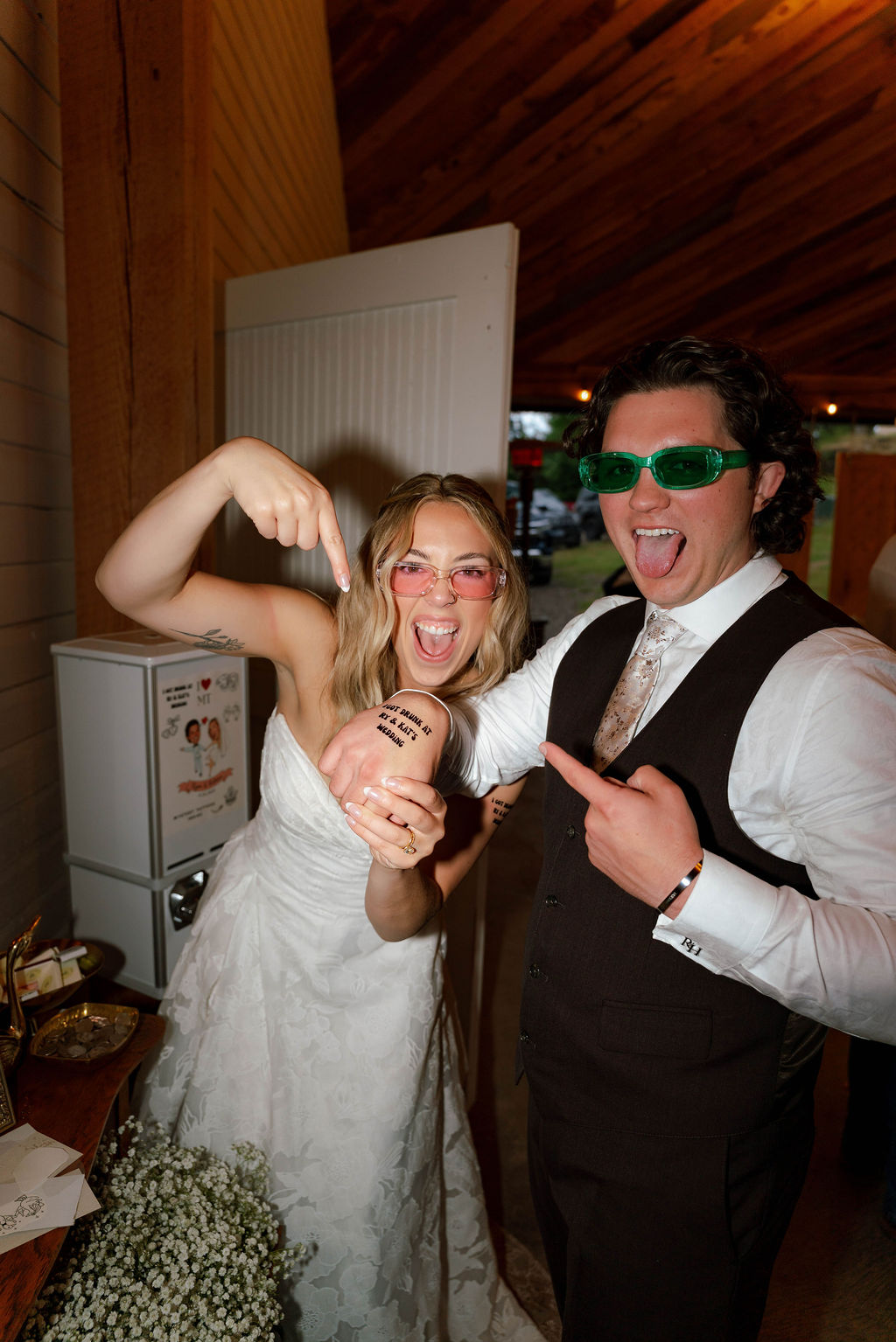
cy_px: 671
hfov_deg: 53.2
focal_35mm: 24
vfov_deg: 73.7
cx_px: 448
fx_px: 896
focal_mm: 24
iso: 500
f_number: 3.5
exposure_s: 1/250
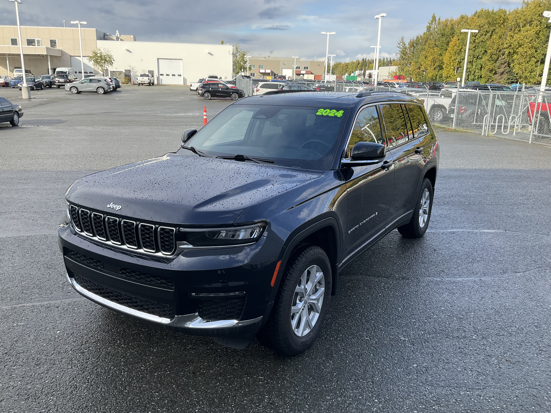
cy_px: 206
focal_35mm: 29
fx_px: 462
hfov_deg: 61.7
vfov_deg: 48.2
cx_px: 276
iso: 25
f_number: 1.8
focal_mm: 3
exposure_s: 1/562
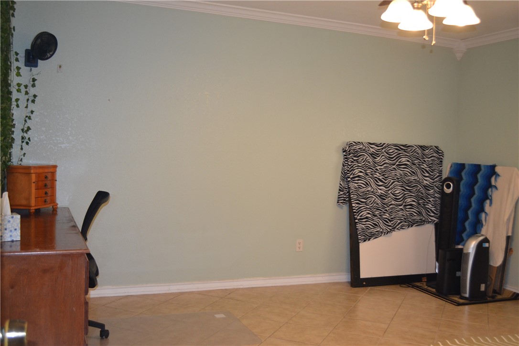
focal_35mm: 36
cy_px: 173
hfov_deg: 53.1
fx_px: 519
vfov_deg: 36.9
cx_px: 260
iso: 1100
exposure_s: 1/60
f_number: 4
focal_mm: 24
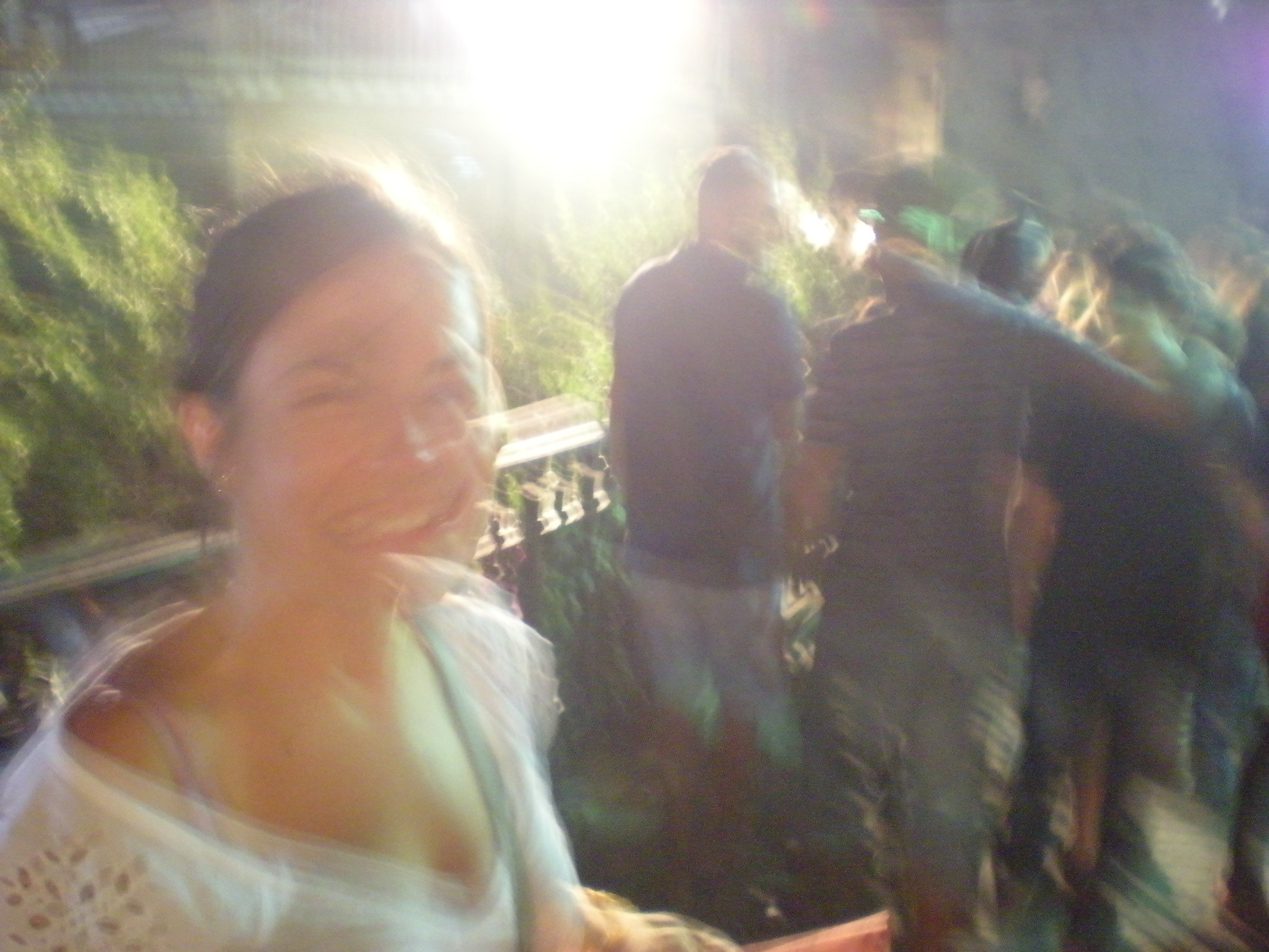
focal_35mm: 38
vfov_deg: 37.7
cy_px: 476
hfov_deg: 49.0
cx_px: 634
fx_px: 1393
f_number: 3.1
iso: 800
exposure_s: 1/1.8
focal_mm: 6.3
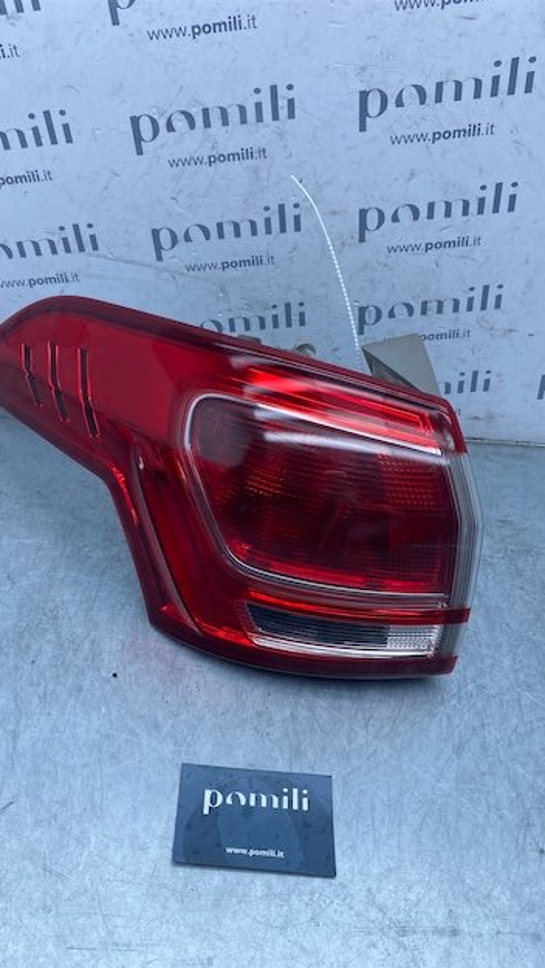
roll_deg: -6.1
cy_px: 494
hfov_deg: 40.1
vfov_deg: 66.0
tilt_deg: -44.8
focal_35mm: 29
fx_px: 744
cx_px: 226
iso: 32
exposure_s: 1/919
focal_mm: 4.25
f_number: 1.8
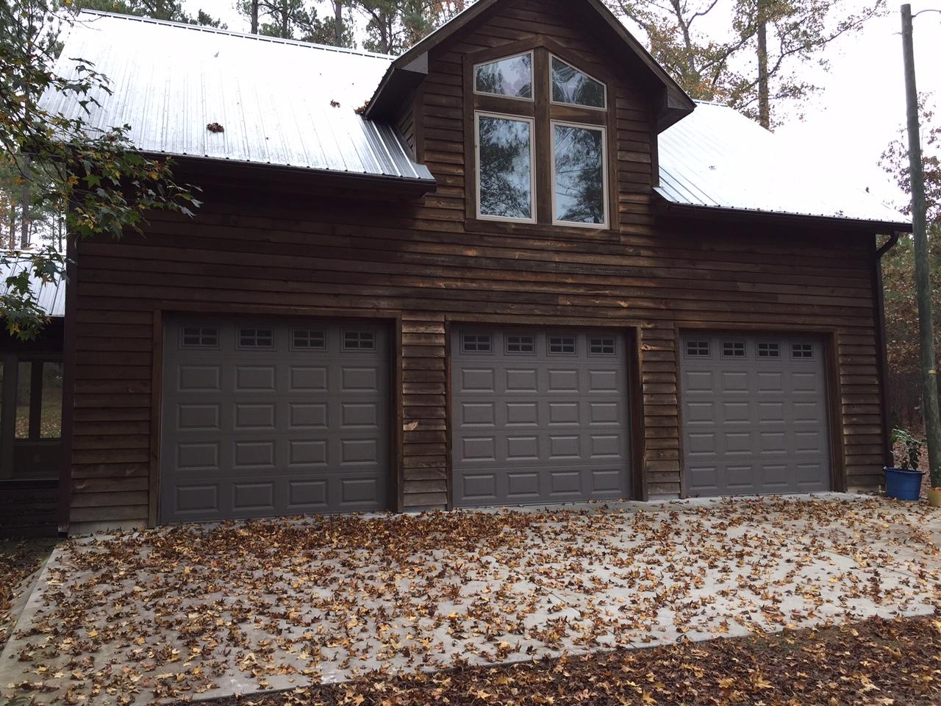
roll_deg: +0.0
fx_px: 788
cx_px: 470
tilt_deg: +8.0
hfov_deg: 61.7
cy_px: 353
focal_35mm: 29
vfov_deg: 48.2
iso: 40
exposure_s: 1/120
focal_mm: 4.15
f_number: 2.2
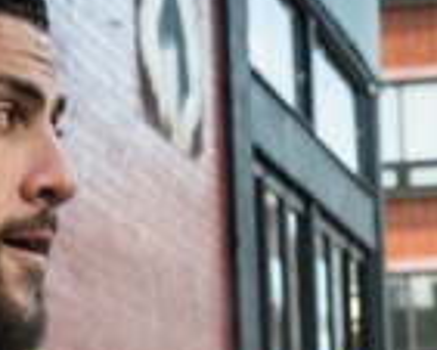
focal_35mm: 207
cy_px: 418
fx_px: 2679
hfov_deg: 9.3
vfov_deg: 7.4
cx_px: 257
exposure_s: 1/125
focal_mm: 62
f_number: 8
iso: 640
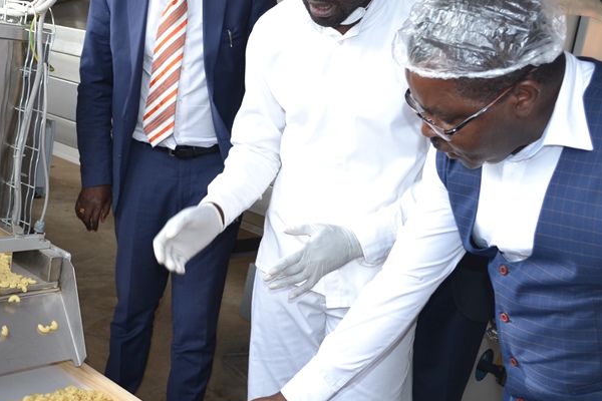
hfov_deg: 43.1
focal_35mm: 45
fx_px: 752
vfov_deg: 29.9
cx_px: 211
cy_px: 198
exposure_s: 1/160
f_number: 4
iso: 400
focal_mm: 18
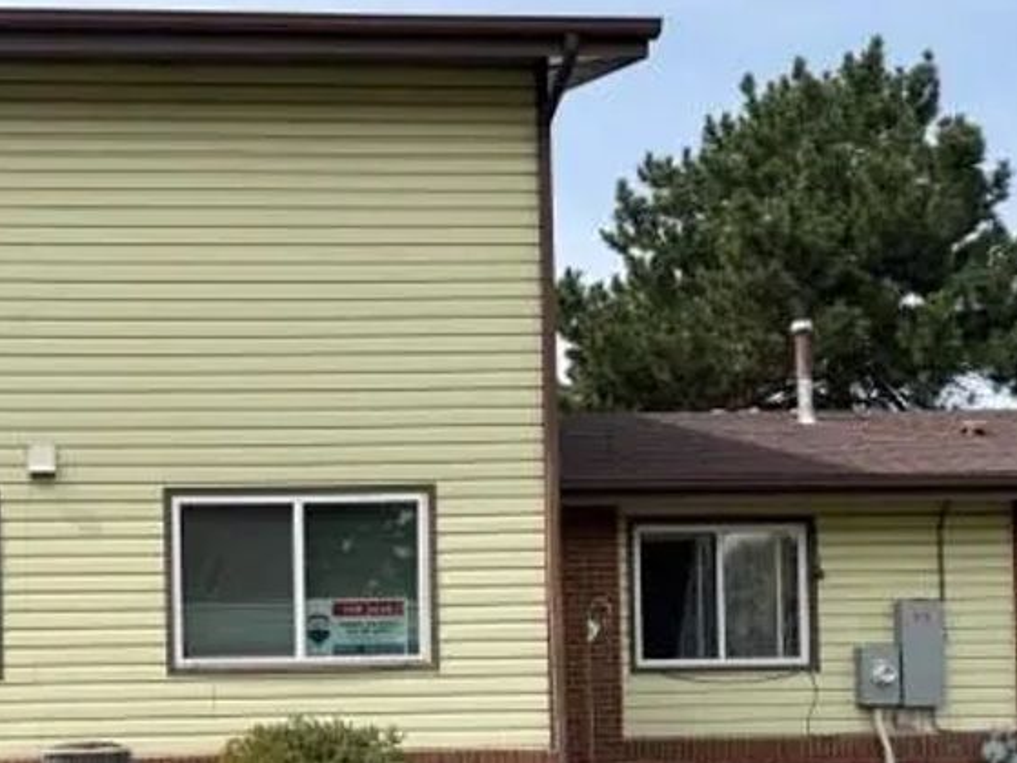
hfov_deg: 40.7
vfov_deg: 31.4
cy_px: 685
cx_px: 171
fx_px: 1292
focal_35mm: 44
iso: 80
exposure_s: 1/4405
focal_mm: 6.76
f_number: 1.78
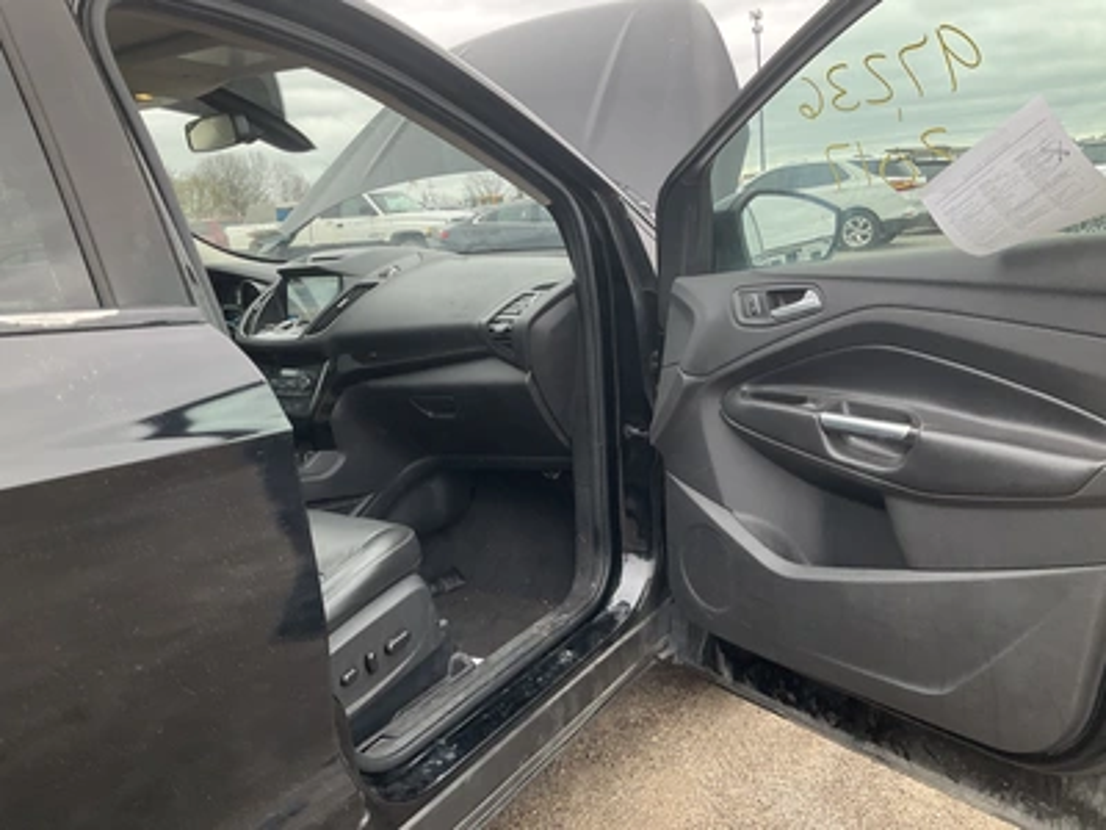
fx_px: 927
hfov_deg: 61.7
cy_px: 415
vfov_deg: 48.2
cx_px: 553
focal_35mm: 29
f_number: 1.8
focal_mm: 3
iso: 20
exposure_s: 1/151
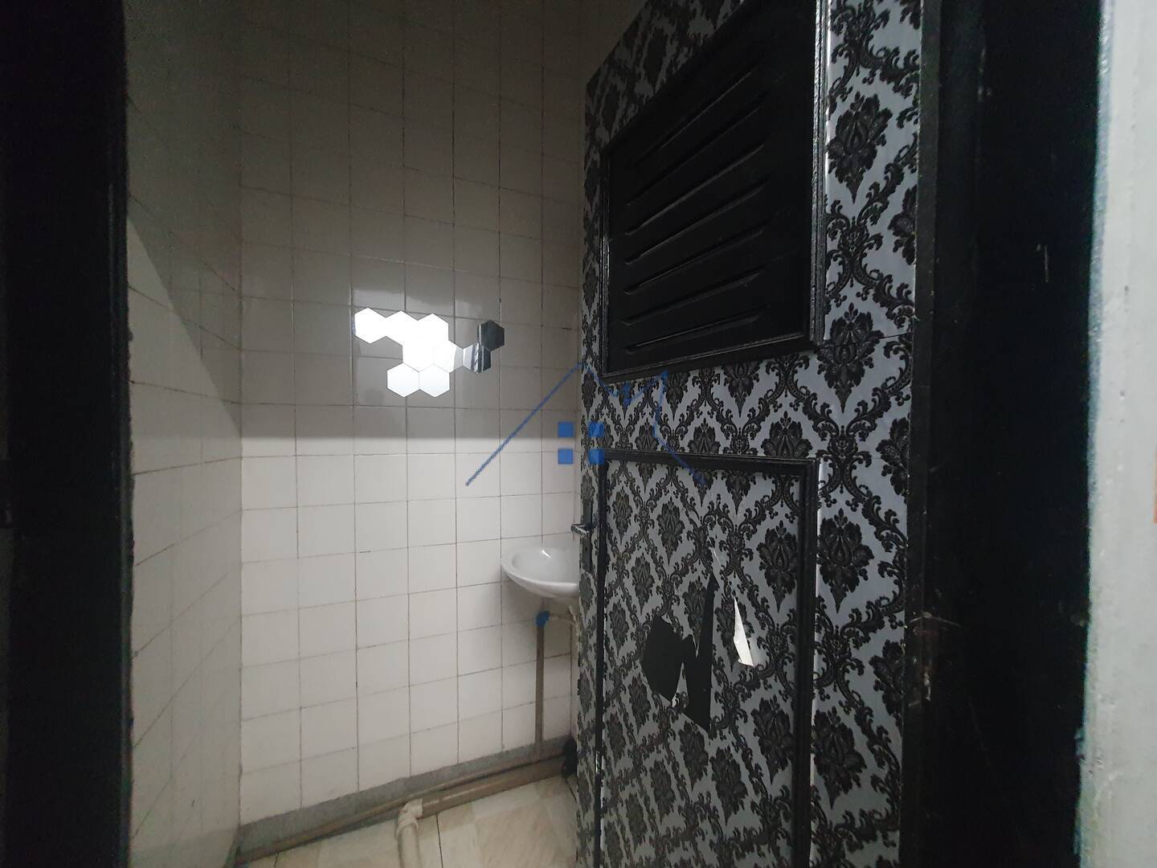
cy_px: 434
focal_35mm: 13
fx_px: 435
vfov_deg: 89.9
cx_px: 578
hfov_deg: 106.2
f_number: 2.2
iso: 640
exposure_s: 1/17
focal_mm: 1.8
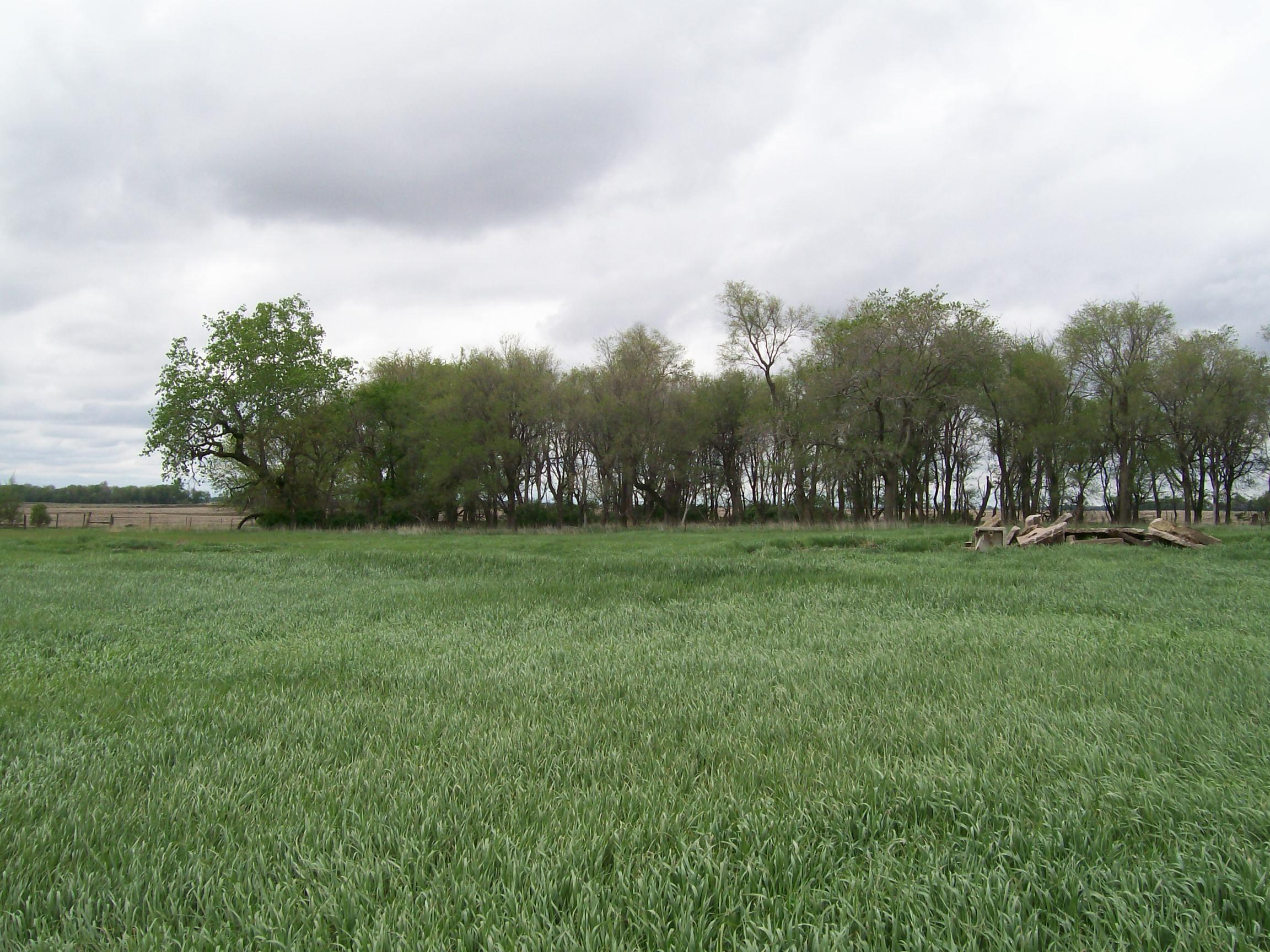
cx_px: 635
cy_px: 476
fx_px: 1321
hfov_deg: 51.4
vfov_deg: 39.7
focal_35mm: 36
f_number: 4.8
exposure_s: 1/385
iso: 80
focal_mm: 6
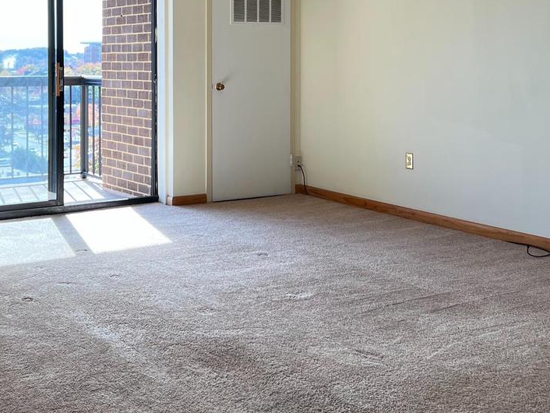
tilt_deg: -1.2
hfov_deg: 36.0
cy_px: 65
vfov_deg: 26.8
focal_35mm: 53
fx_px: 842
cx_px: 208
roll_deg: +0.1
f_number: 1.5
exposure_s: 1/433
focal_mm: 5.7
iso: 50
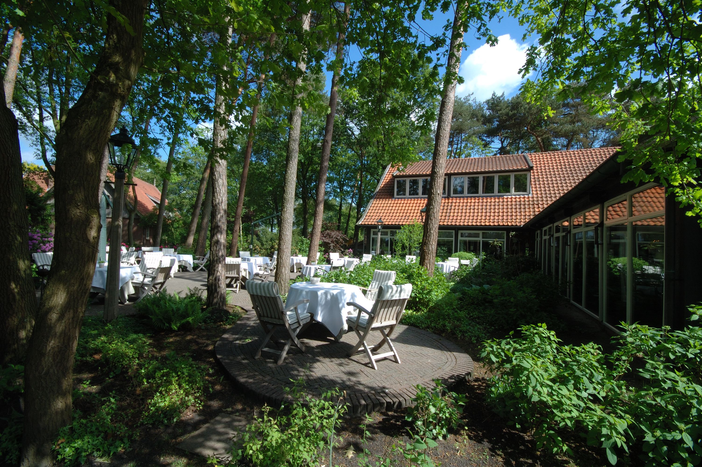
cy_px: 234
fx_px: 336
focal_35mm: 17
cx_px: 351
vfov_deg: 69.6
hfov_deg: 92.5
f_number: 20
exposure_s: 1/50
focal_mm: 11.5
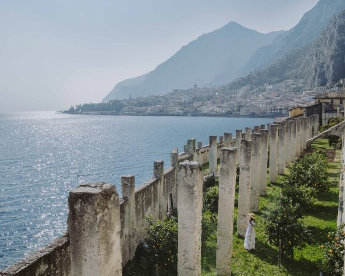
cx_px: 163
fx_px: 327
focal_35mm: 32
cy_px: 139
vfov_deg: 45.8
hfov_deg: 55.6
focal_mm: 28
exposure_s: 1/80
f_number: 22
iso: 100
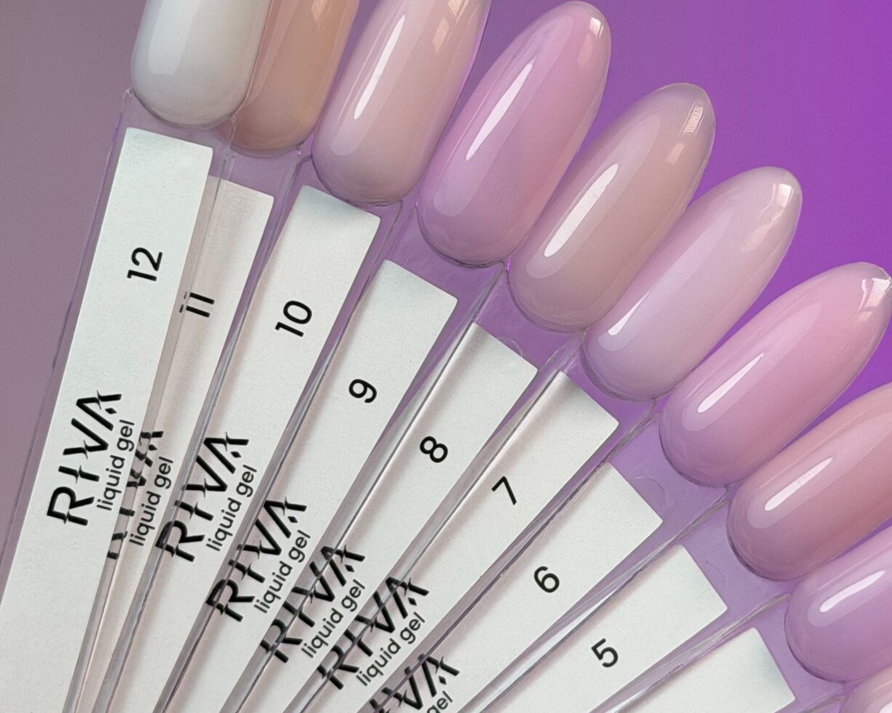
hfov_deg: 19.5
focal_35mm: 98
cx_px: 594
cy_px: 368
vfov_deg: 15.7
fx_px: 2587
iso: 64
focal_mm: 6.76
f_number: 1.78
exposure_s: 1/2976
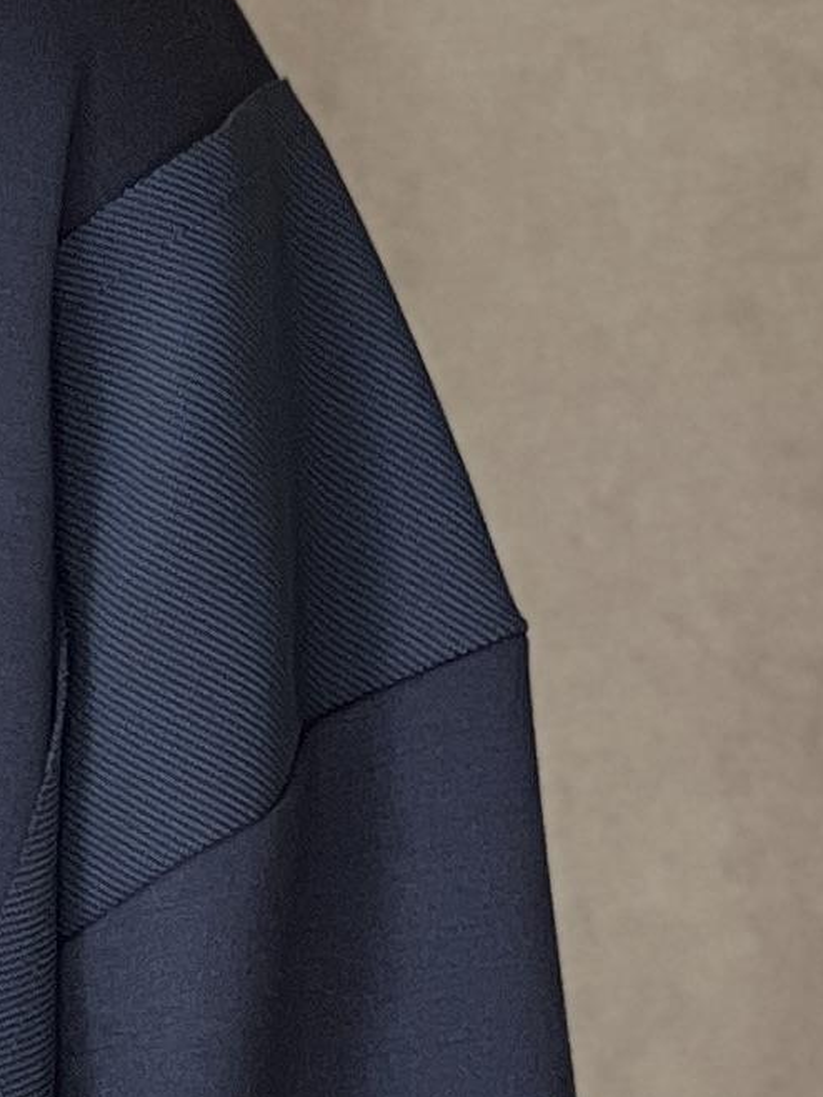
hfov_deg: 3.1
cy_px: 1172
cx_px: -930
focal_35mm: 471
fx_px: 14936
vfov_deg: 4.2
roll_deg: +1.8
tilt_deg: -9.2
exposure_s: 1/66
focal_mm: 9
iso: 250
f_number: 2.8
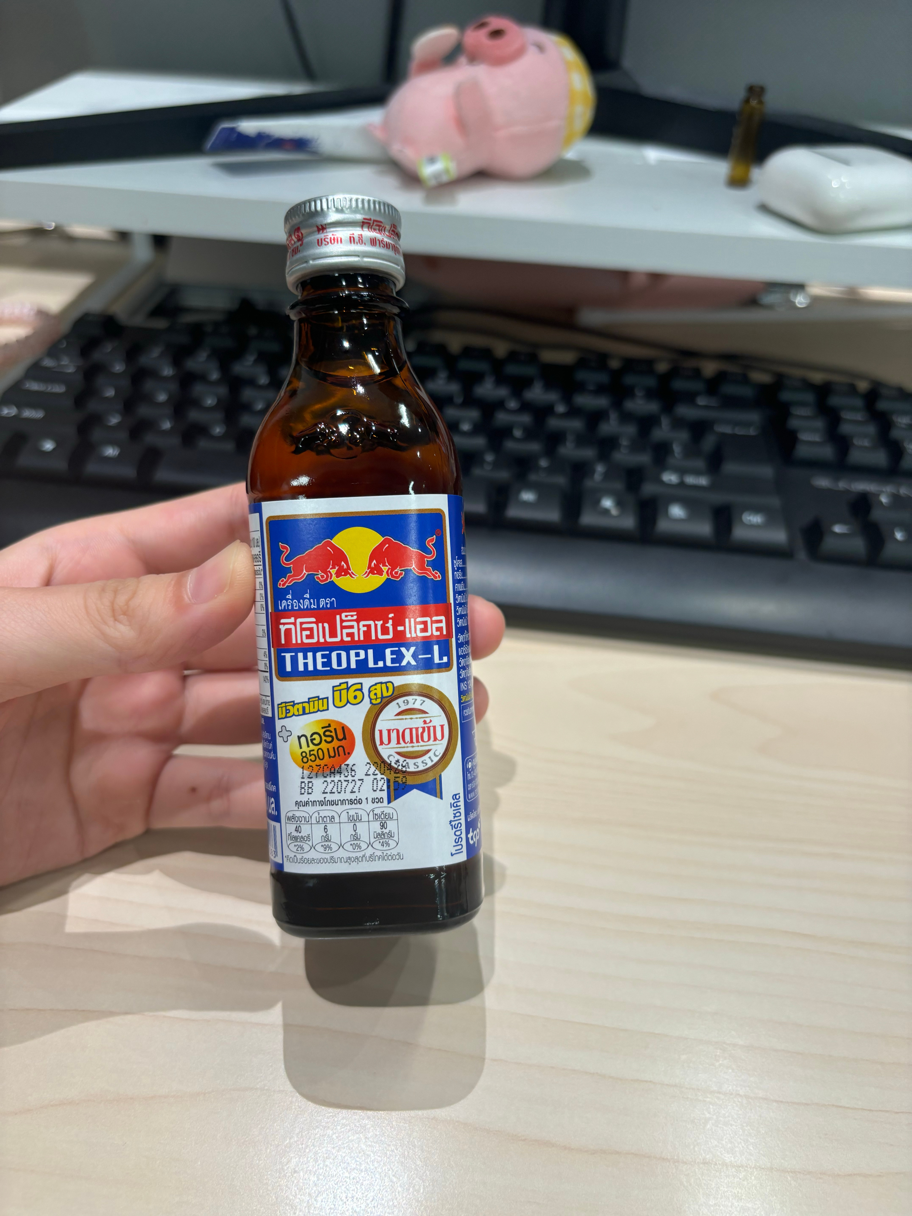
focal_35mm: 26
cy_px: 608
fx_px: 913
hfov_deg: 53.1
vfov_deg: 67.3
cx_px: 456
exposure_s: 1/100
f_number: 1.6
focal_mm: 5.96
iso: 80
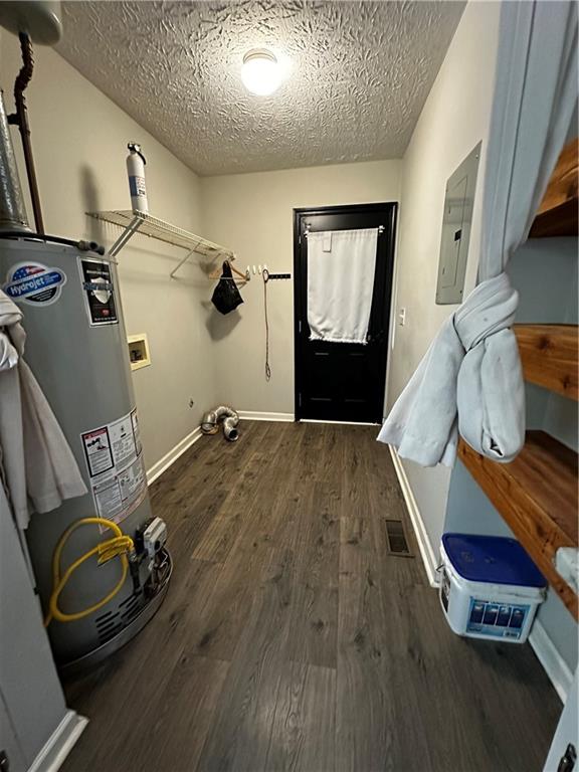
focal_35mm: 14
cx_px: 290
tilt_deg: -14.5
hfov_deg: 85.7
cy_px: 386
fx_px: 312
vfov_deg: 102.1
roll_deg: +1.6
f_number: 2.2
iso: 1600
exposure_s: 1/60
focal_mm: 2.22
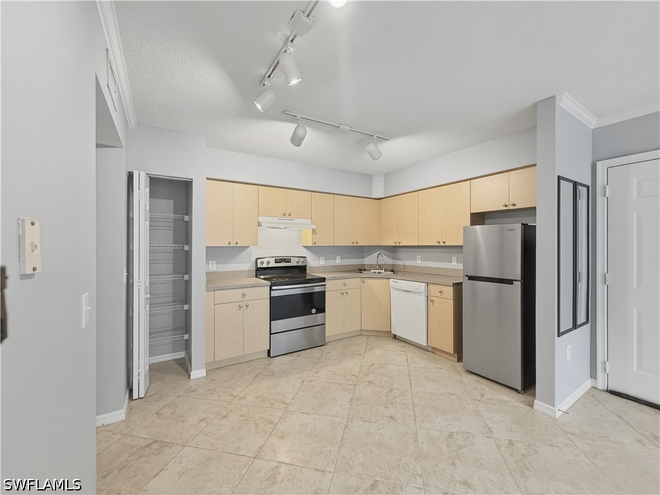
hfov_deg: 102.1
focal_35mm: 14
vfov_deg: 85.7
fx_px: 267
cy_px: 248
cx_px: 330
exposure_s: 1/60
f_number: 2.2
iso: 400
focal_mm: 2.2
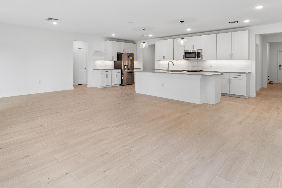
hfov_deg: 82.0
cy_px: 61
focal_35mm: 20
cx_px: 109
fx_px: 158
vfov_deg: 59.7
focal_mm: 14.9
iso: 200
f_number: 8
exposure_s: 1/8
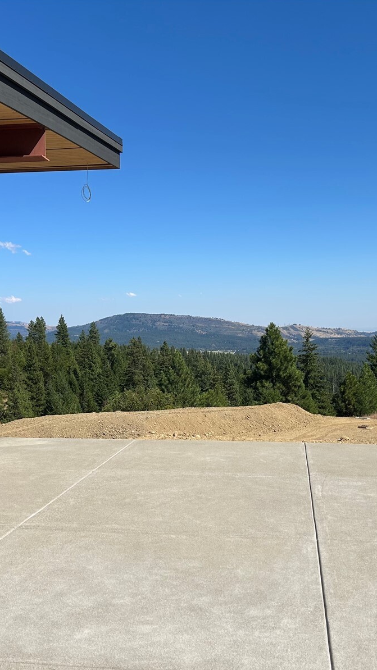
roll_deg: +1.2
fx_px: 675
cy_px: 334
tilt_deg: -0.5
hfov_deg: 31.2
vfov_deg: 52.8
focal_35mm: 38
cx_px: 205
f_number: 1.5
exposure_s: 1/5882
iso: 50
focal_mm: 5.7
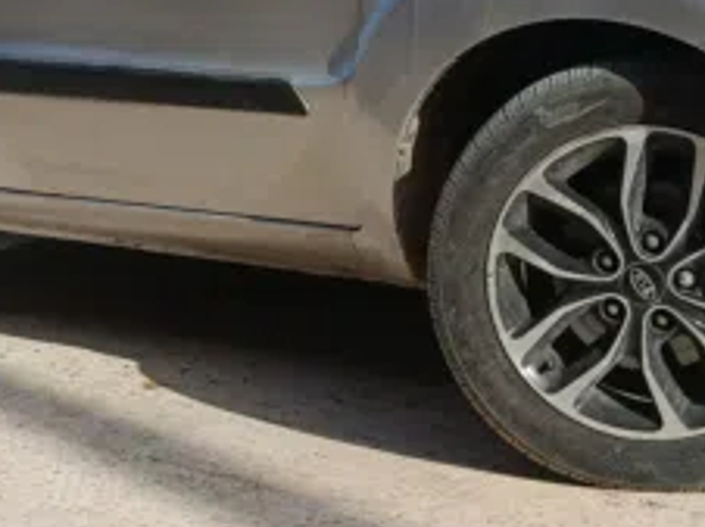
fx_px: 1383
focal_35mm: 68
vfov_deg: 21.5
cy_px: 162
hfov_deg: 28.6
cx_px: 406
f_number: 1.7
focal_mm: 5.31
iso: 53
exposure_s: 1/450
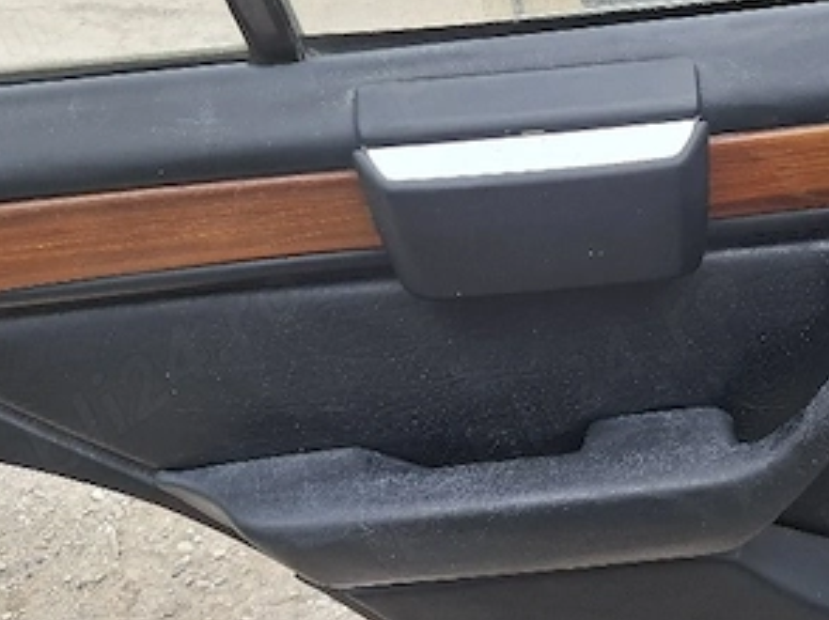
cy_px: 420
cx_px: 671
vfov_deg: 30.6
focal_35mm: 47
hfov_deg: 38.8
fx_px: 1125
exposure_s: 1/270
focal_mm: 5.54
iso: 50
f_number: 1.8
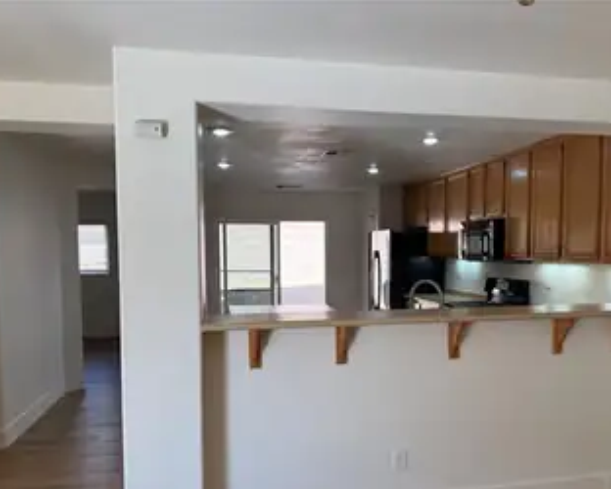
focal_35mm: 30
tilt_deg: -2.2
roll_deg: +1.7
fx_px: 543
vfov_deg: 48.3
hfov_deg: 58.5
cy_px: 291
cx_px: 347
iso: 100
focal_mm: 6.76
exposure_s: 1/231
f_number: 1.78
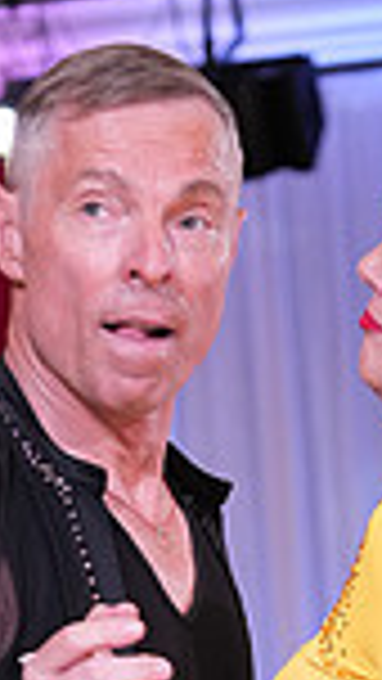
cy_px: 1202
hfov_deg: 4.3
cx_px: 308
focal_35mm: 282
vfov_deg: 7.4
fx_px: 5075
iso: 1600
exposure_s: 1/200
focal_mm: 70
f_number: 4.5
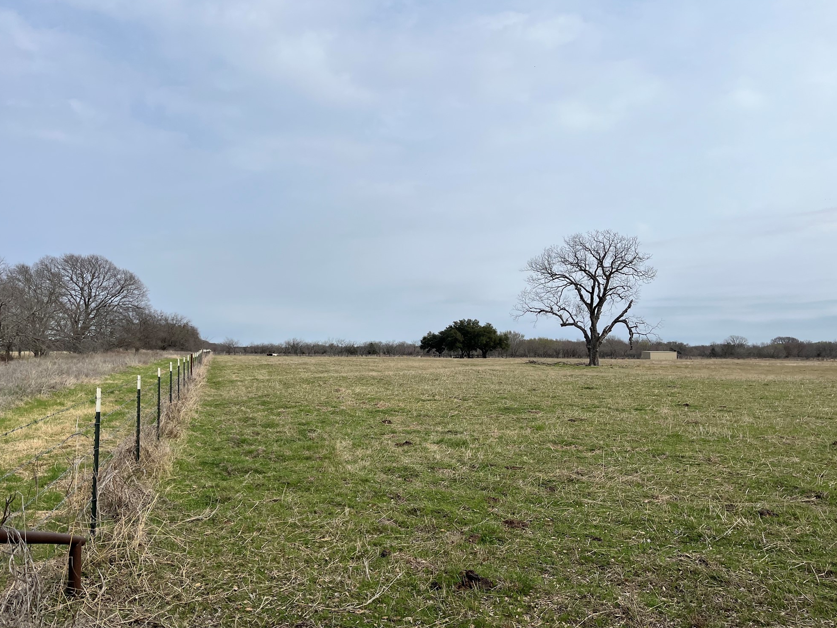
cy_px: 322
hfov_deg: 65.3
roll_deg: -0.4
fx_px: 653
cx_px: 422
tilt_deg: +1.1
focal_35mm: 27
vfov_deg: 51.3
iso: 50
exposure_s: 1/6494
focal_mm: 5.1
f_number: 1.6
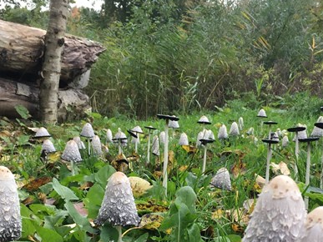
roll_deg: -1.1
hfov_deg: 39.6
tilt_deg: -4.8
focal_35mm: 48
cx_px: 187
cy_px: 169
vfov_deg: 29.9
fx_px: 448
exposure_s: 1/33
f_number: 2.2
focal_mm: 4.15
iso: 32
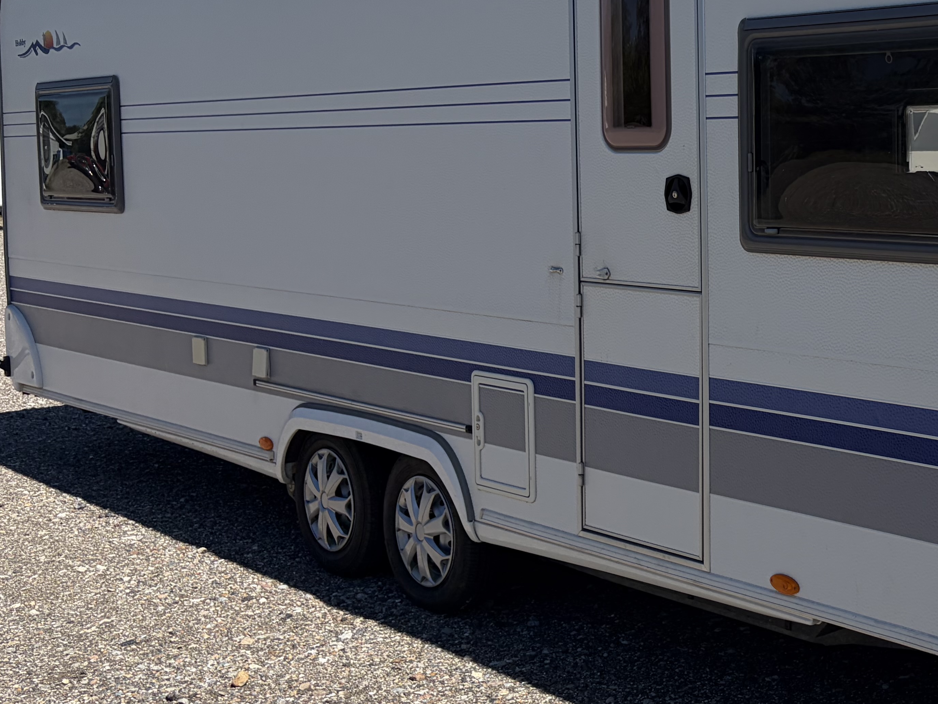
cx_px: 936
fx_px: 1463
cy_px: 276
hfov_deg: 32.7
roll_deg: +0.5
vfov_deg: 27.0
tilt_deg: -4.7
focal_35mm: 54
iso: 64
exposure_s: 1/6993
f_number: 1.6
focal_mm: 5.96
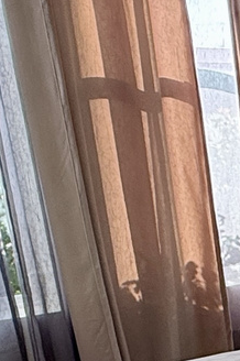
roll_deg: -0.6
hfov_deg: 12.1
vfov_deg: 21.1
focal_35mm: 91
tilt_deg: -18.9
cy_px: 413
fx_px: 912
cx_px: 570
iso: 125
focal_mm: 2.22
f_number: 2.2
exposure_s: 1/120
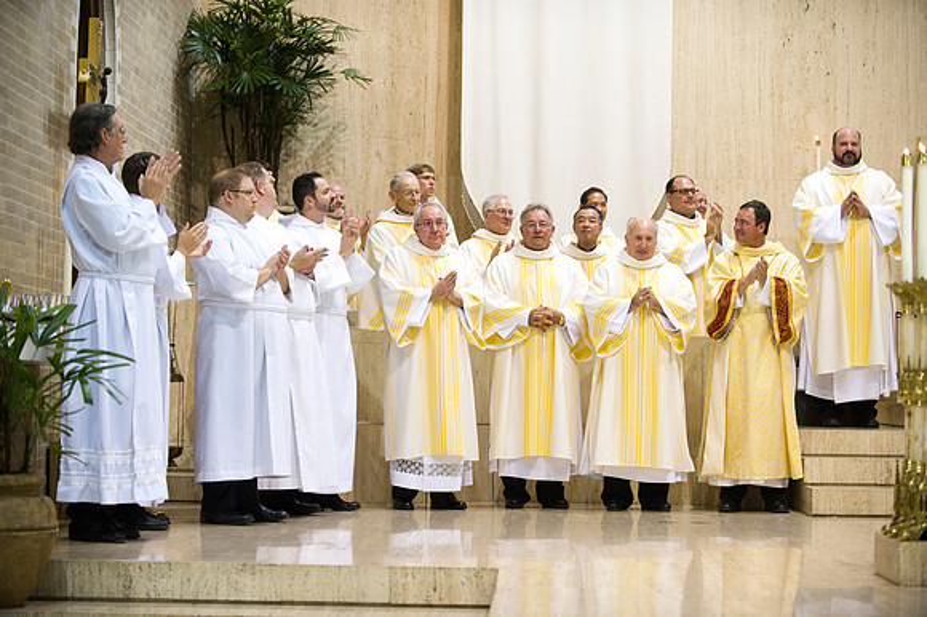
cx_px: 464
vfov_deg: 15.2
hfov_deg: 22.6
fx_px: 2316
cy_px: 308
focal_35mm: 90
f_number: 2.8
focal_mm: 90
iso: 2000
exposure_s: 1/160
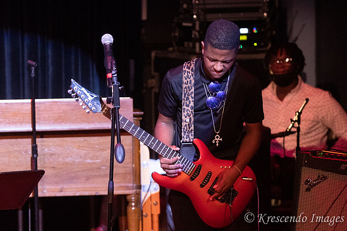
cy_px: 117
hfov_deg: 10.9
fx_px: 1820
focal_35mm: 189
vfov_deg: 7.3
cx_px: 208
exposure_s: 1/200
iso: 6400
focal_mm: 105
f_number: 2.8
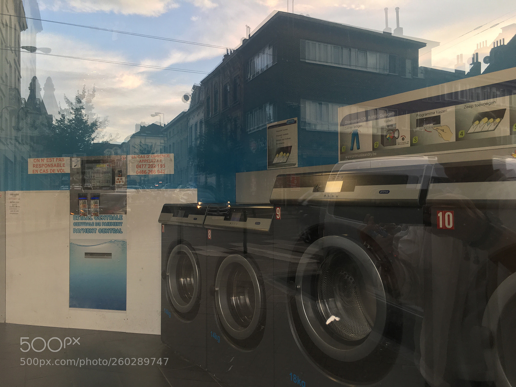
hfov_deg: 61.7
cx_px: 258
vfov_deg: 48.2
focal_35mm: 29
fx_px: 432
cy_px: 194
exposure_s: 1/50
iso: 25
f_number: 2.2
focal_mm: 4.15
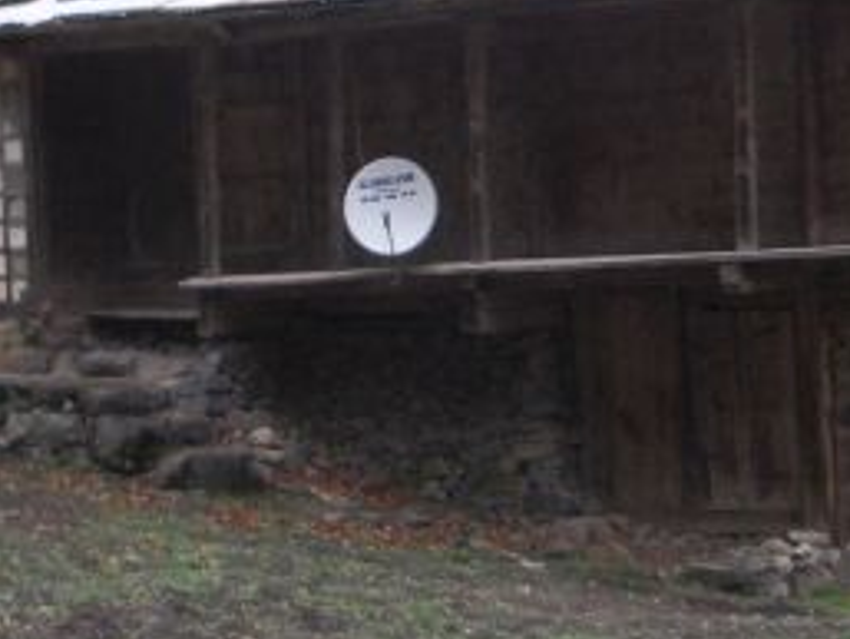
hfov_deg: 17.9
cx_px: 628
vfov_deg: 13.5
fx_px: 2678
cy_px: 113
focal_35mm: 109
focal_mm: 5.8
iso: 100
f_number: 2.6
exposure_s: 1/100
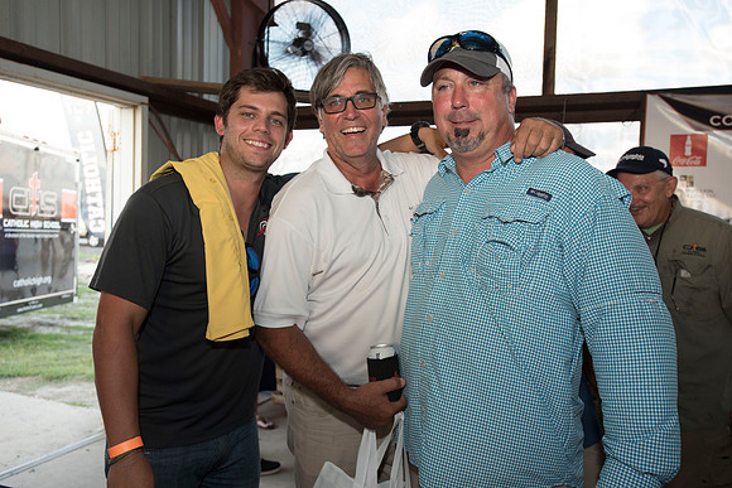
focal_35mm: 30
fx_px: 610
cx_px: 366
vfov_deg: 43.6
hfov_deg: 61.9
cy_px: 244
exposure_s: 1/100
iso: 500
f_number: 5
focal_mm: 30
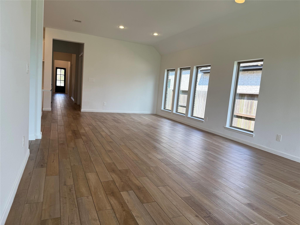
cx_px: 150
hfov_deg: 71.6
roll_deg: -4.6
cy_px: 112
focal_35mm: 24
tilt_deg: -6.1
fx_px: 208
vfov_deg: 56.8
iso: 100
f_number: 1.78
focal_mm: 6.76
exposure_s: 1/543
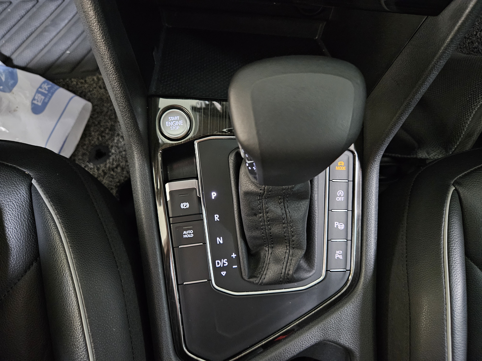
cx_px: 241
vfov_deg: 58.9
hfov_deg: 73.9
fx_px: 320
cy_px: 180
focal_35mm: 23
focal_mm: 5.4
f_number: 1.8
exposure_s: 1/24
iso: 1250
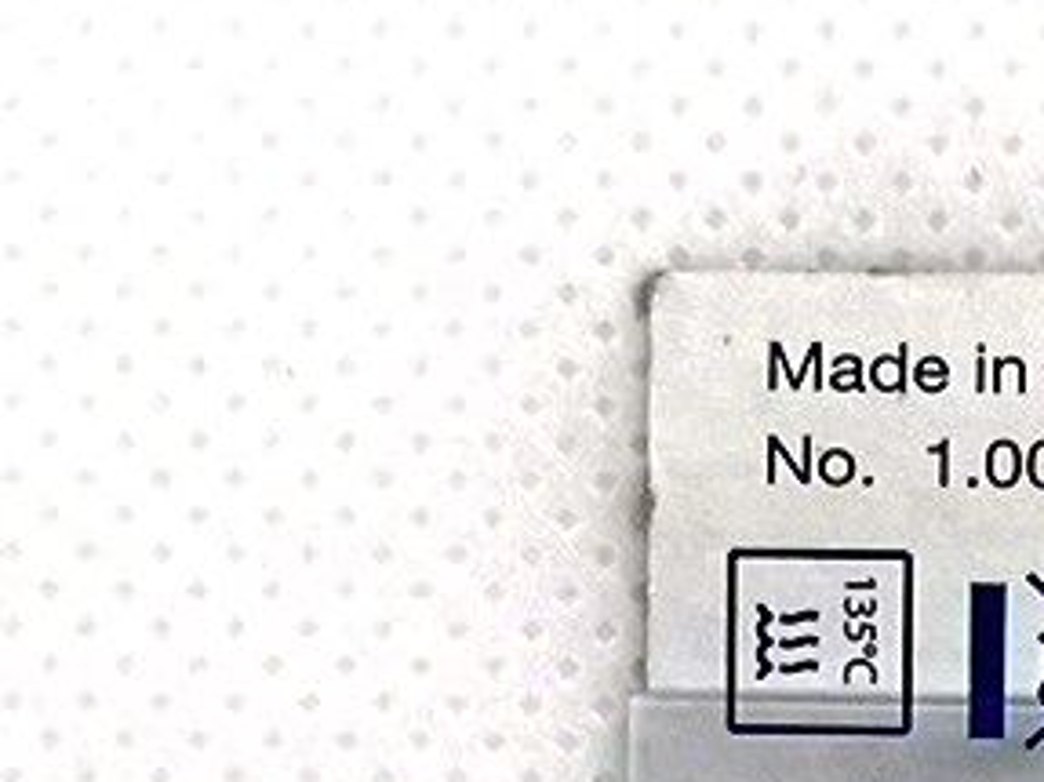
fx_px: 7537
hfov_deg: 7.9
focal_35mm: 250
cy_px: 1349
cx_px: 960
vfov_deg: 5.8
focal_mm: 3.95
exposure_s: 1/161
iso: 50
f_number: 1.8
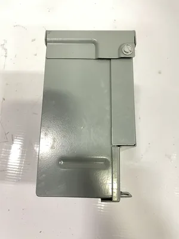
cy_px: 120
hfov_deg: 53.1
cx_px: 90
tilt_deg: -76.5
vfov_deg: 67.3
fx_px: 179
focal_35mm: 26
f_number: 1.6
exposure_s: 1/60
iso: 200
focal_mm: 4.2
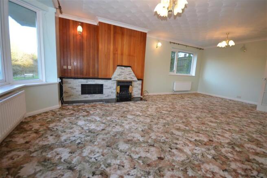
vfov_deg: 77.3
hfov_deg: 100.4
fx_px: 111
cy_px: 89
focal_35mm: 15
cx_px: 134
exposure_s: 1/60
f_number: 4
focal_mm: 10
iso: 500
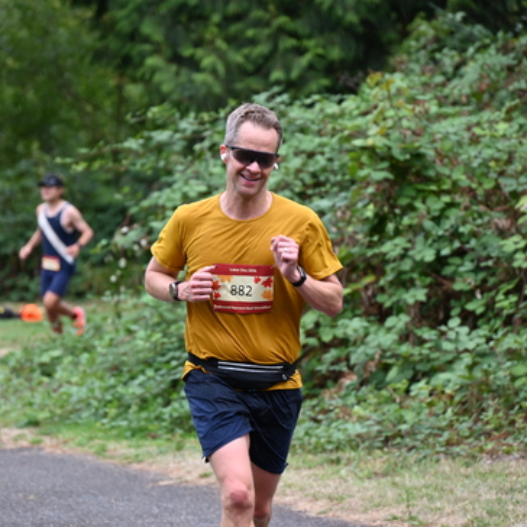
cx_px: 223
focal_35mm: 257
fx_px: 4427
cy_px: 264
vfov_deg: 6.8
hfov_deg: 6.8
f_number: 6.3
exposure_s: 1/250
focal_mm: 200
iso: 800
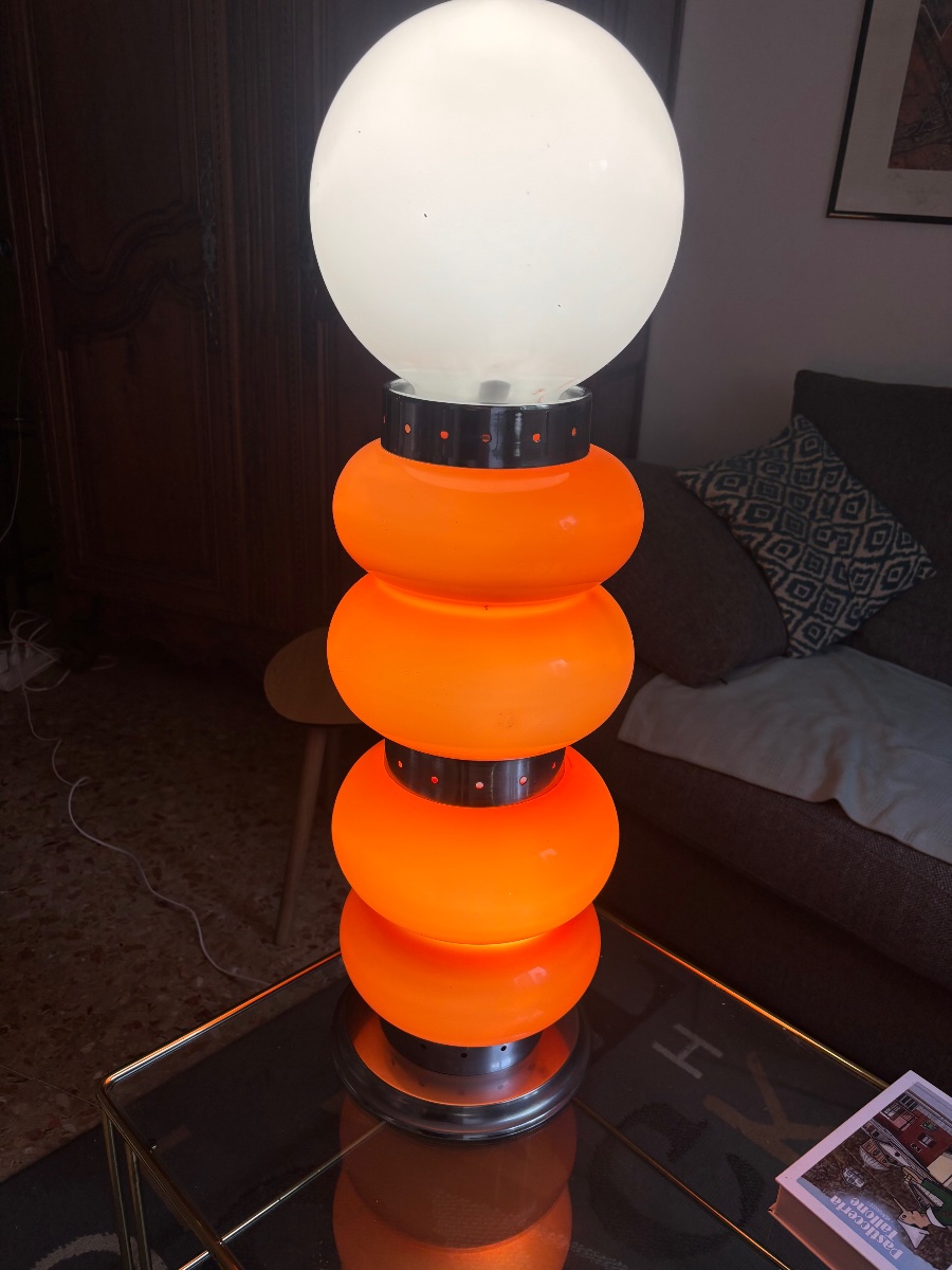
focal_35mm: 26
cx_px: 476
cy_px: 635
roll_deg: -3.1
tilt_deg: -22.4
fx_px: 953
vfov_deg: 67.3
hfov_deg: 53.1
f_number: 1.6
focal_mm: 5.96
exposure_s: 1/299
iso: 50
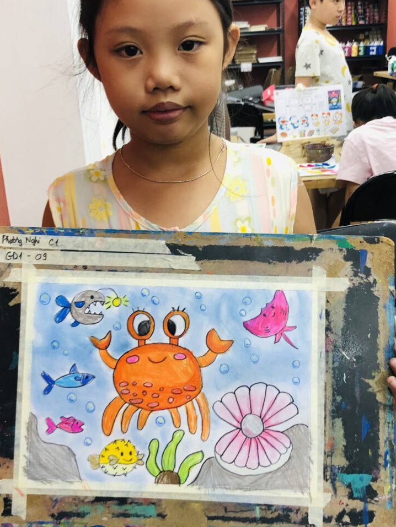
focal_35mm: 39
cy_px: 246
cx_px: 185
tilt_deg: -19.4
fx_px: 595
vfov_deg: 47.8
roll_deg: +4.1
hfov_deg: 36.8
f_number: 1.8
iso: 25
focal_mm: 4
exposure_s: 1/40
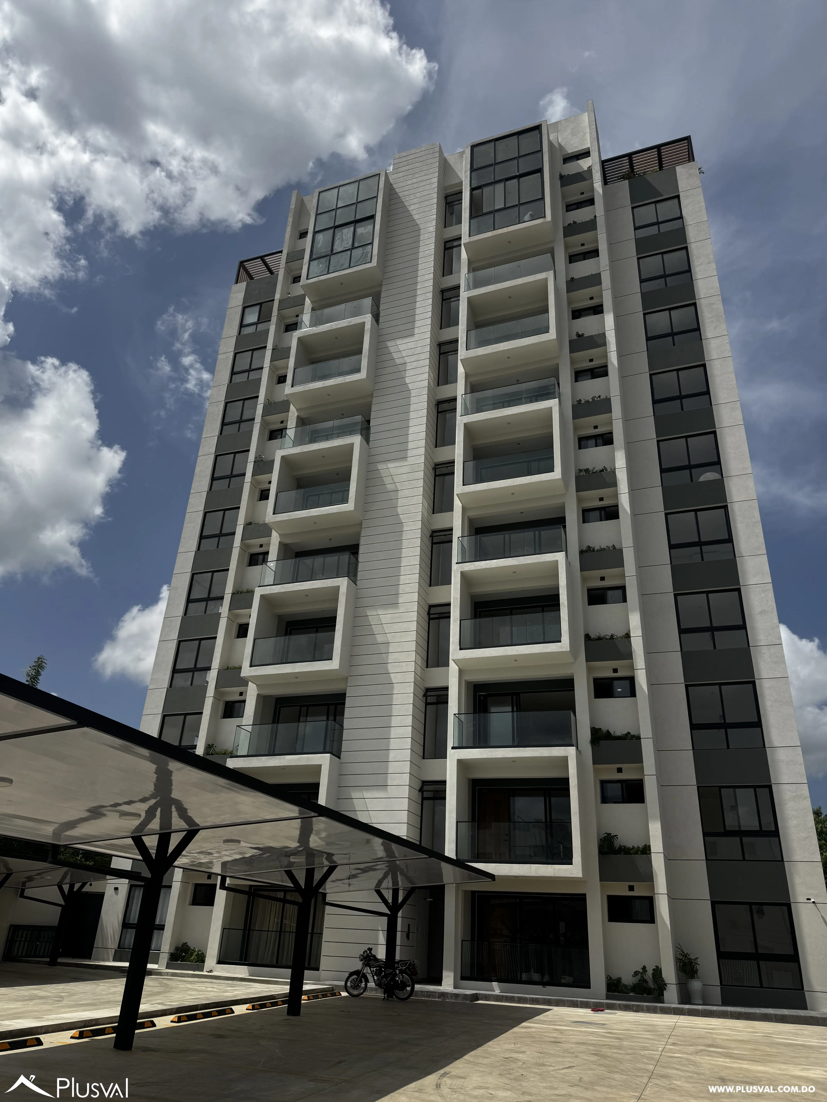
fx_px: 765
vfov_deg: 71.6
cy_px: 551
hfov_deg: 56.8
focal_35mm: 24
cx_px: 414
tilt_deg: +27.3
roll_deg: -2.9
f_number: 1.78
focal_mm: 6.76
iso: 80
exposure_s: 1/12346
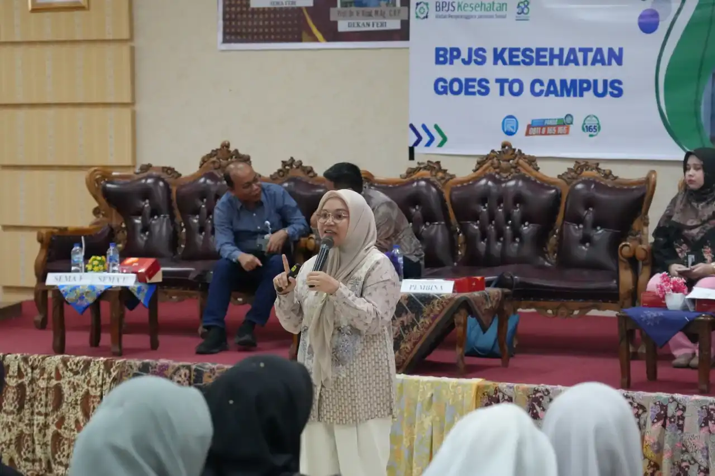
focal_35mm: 110
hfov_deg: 18.7
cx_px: 358
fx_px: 2174
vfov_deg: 12.5
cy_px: 238
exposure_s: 1/160
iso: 6400
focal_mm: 73
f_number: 4
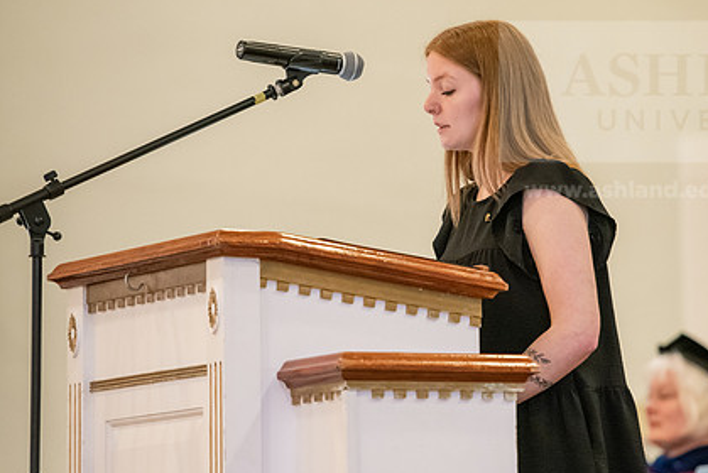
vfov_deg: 5.7
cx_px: 448
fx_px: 4762
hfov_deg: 8.5
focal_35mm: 242
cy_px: 226
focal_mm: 175
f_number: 3.2
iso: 4000
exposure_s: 1/200
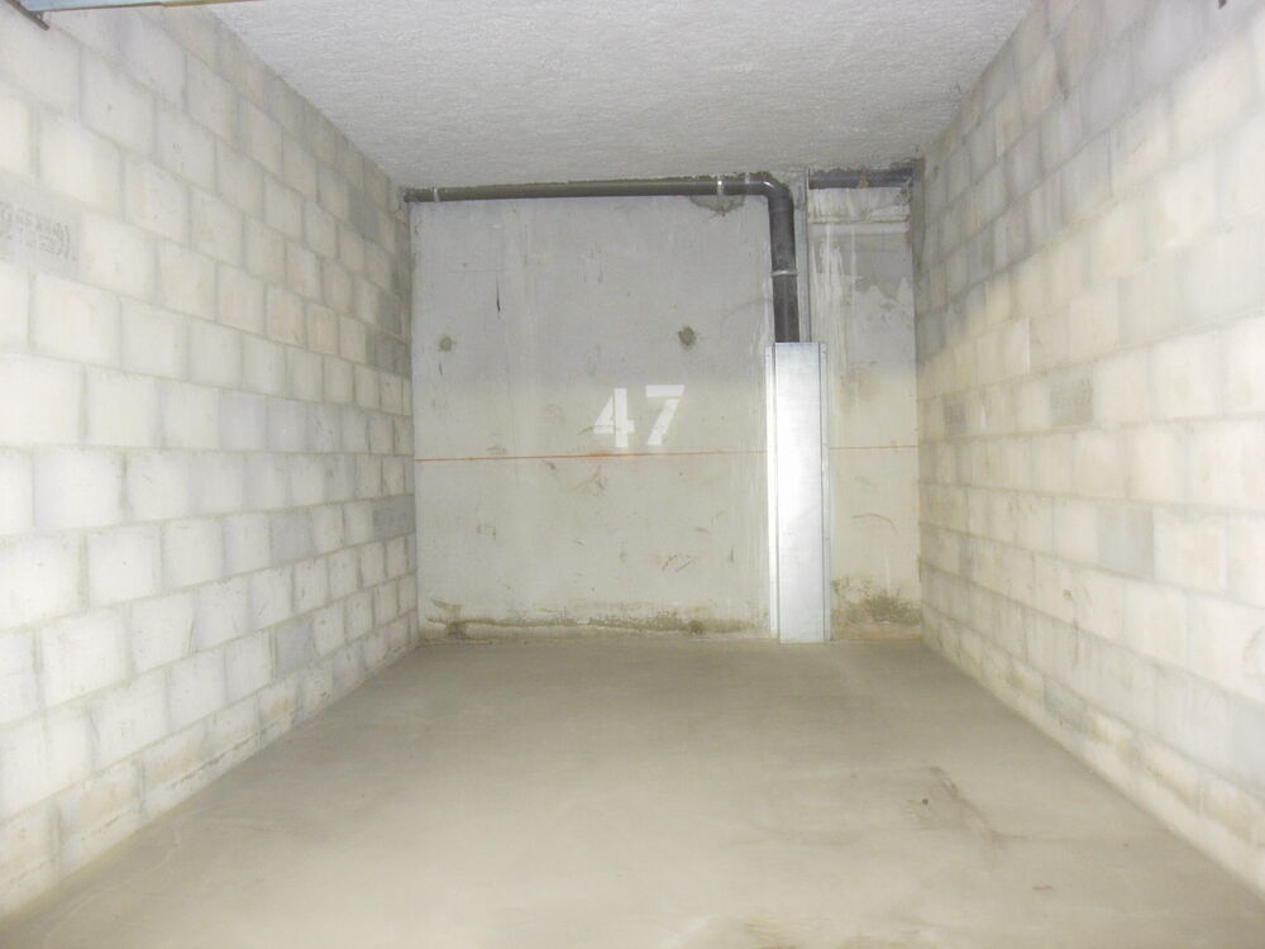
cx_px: 632
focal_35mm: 38
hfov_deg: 49.0
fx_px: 1389
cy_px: 474
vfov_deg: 37.7
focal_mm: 7.8
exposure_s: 1/2.5
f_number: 2.8
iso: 183
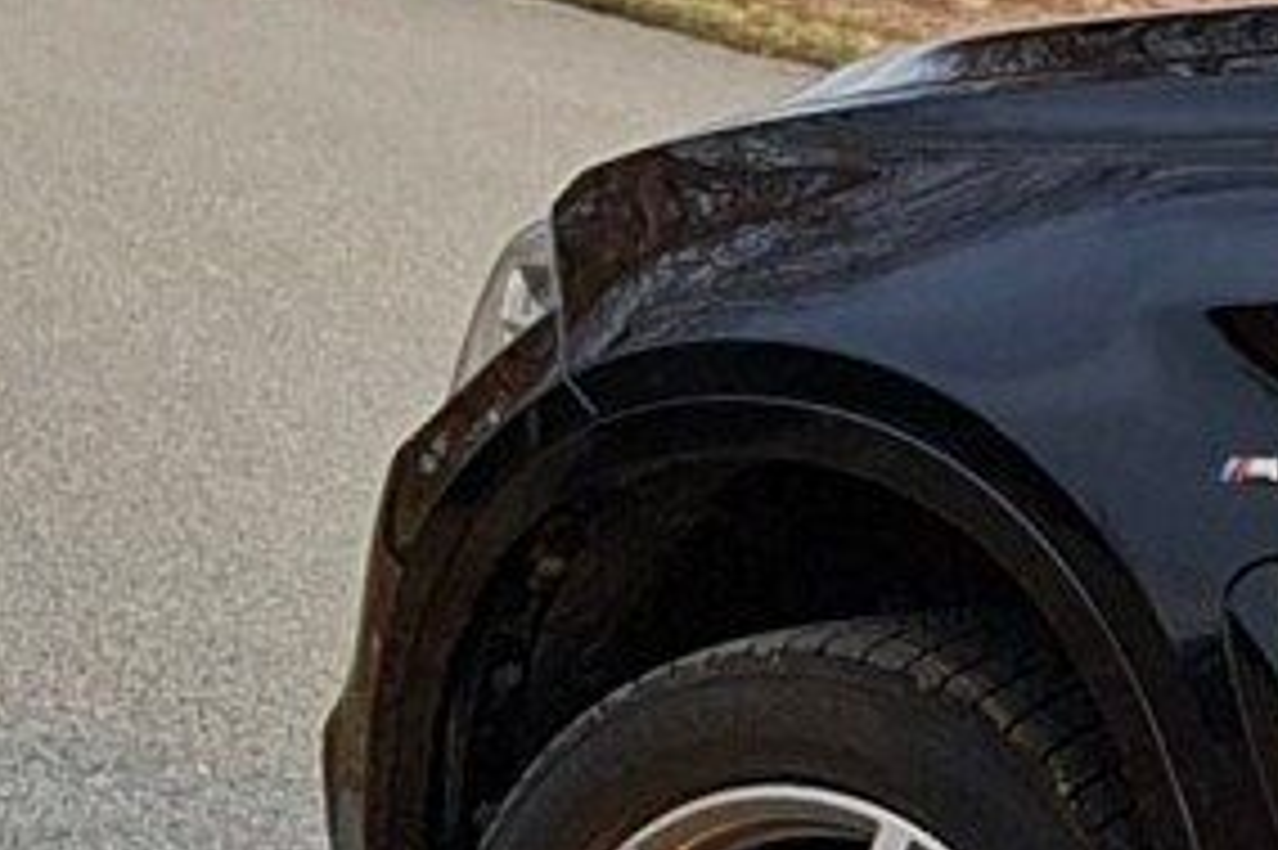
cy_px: 481
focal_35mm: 219
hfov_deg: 8.0
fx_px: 7770
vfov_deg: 6.3
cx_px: 3856
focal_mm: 5.54
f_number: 1.8
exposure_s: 1/125
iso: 50
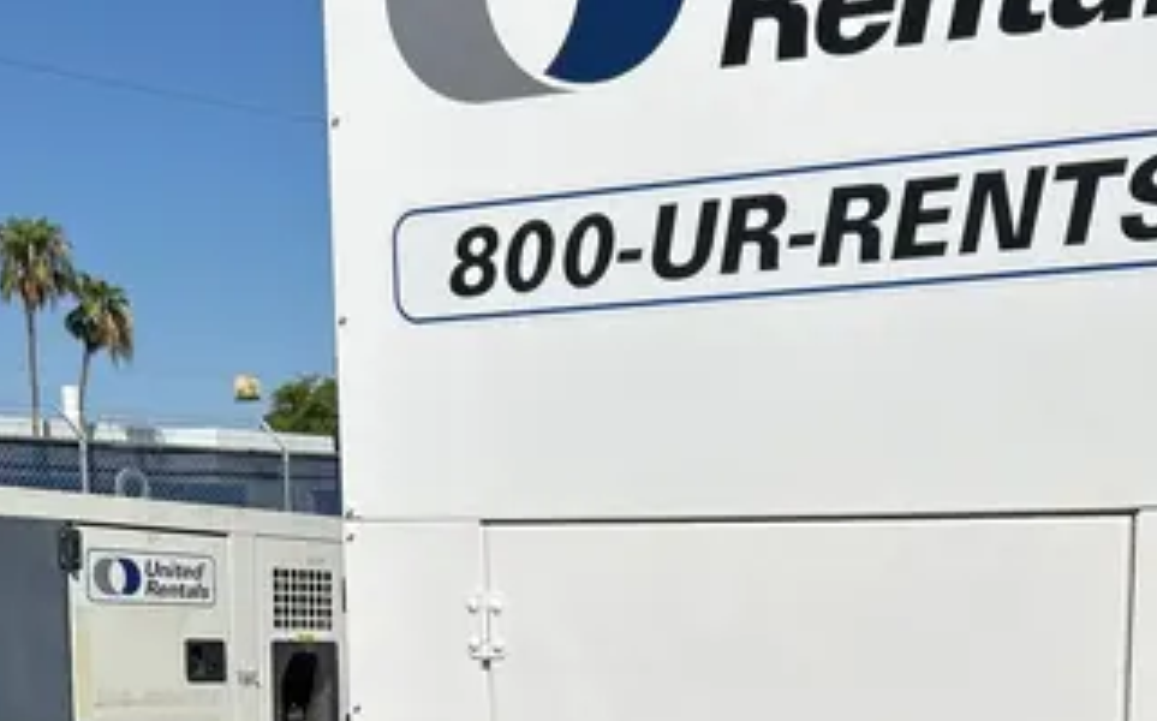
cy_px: 914
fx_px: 1985
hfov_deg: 32.3
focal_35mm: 63
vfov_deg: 19.2
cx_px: 750
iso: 50
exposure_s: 1/12658
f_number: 1.5
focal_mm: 5.7
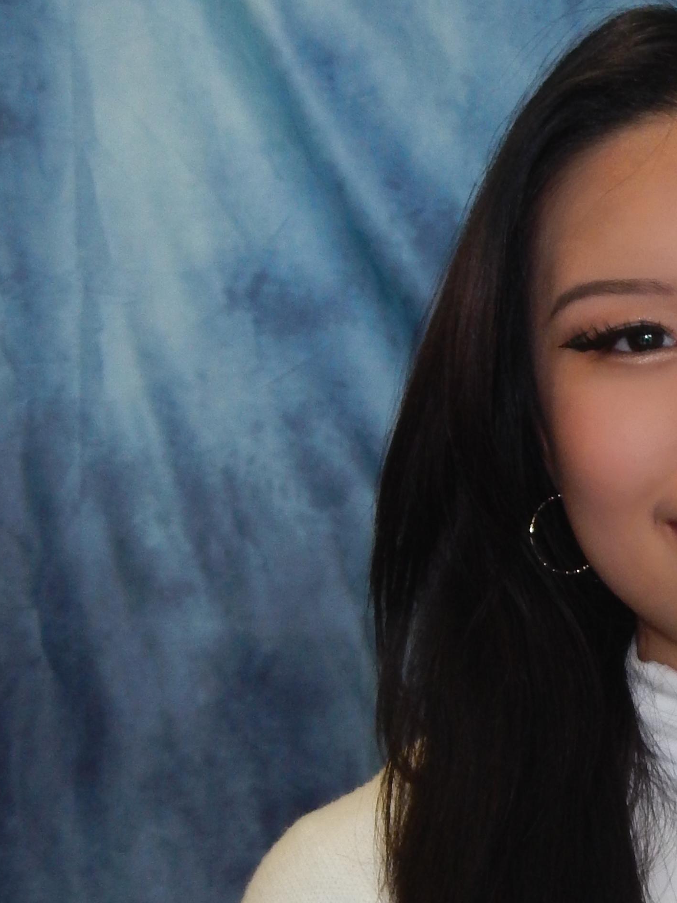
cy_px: 673
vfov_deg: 22.1
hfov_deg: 16.3
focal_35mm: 88
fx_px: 2294
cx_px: 739
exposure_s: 1/30
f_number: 4
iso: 200
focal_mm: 6.5
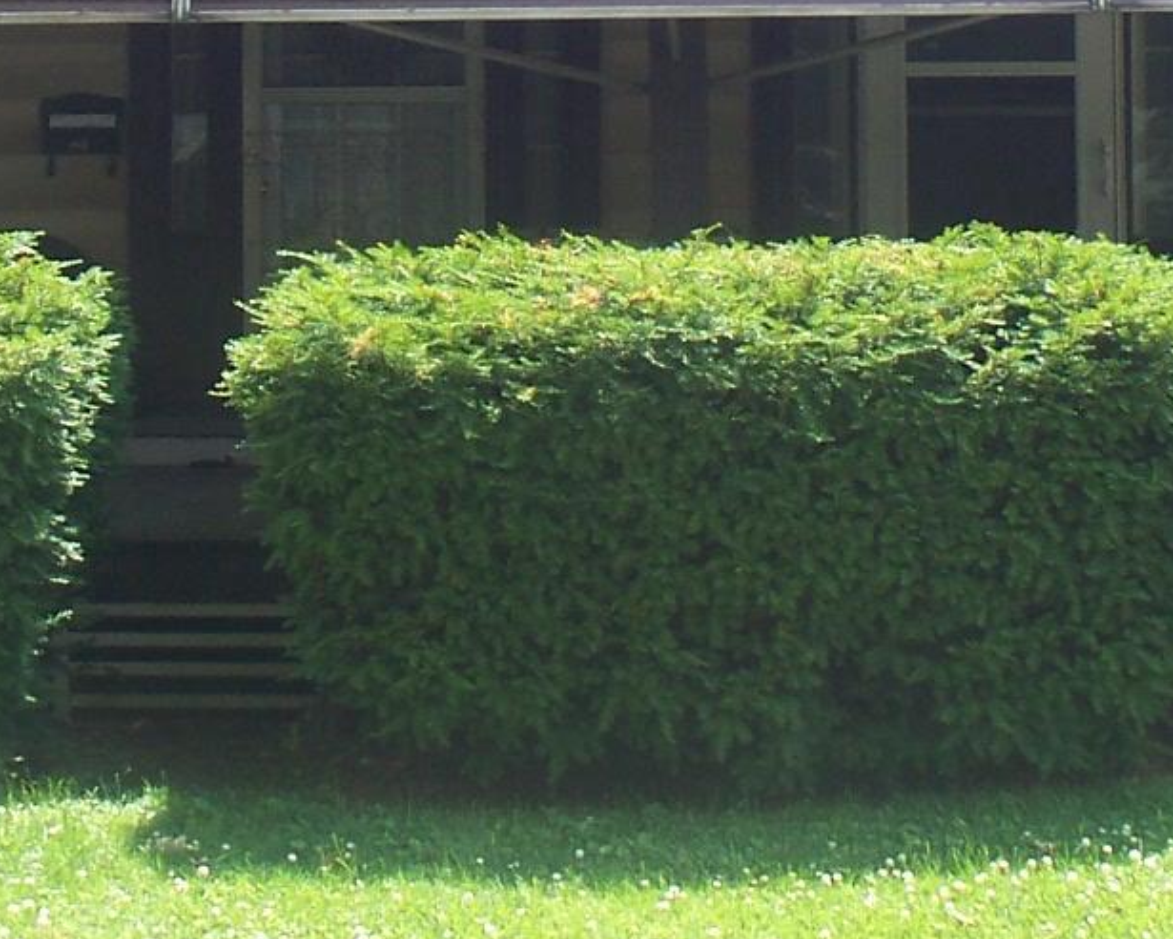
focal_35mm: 117
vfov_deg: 12.9
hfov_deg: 16.4
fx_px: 4062
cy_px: -130
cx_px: 660
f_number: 2.8
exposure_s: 1/250
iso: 80
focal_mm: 7.54
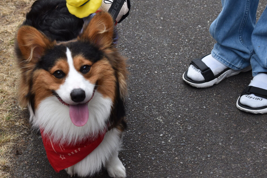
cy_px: 71
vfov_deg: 13.5
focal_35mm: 101
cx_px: 95
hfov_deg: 20.2
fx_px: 749
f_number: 6.3
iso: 200
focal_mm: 52
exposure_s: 1/250
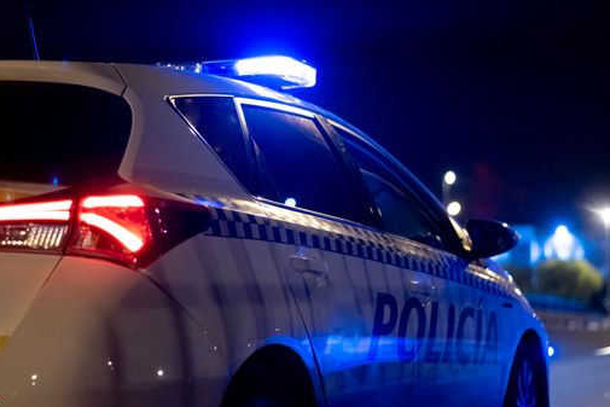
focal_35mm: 76
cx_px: 304
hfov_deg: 26.6
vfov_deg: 18.0
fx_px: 1288
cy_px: 205
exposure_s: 1/80
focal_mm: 50
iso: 800
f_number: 1.8
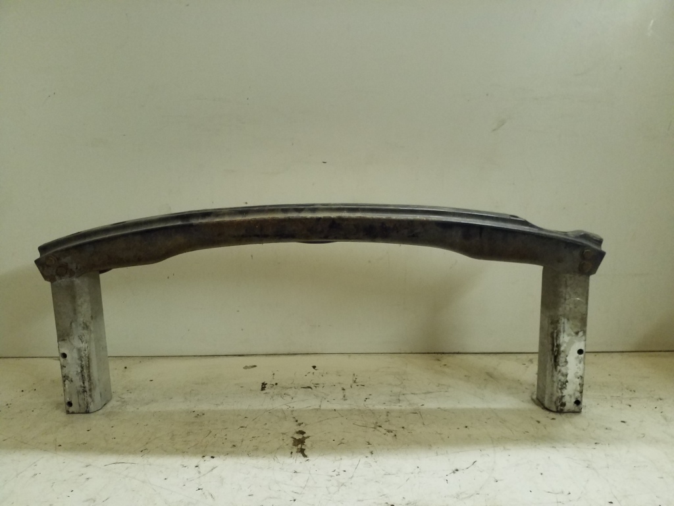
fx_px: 526
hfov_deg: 65.3
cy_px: 253
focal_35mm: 27
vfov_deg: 51.4
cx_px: 337
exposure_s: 1/50
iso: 250
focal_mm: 3.6
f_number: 1.9
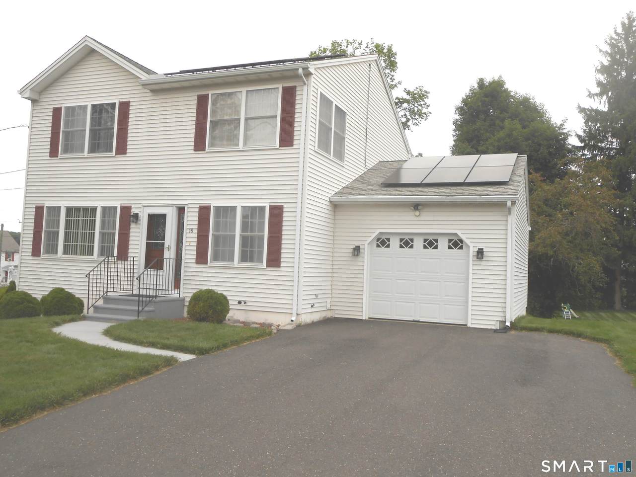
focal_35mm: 30
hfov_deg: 60.0
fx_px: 551
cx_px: 318
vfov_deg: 46.8
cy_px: 238
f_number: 3.8
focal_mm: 5.3
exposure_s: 1/125
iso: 80
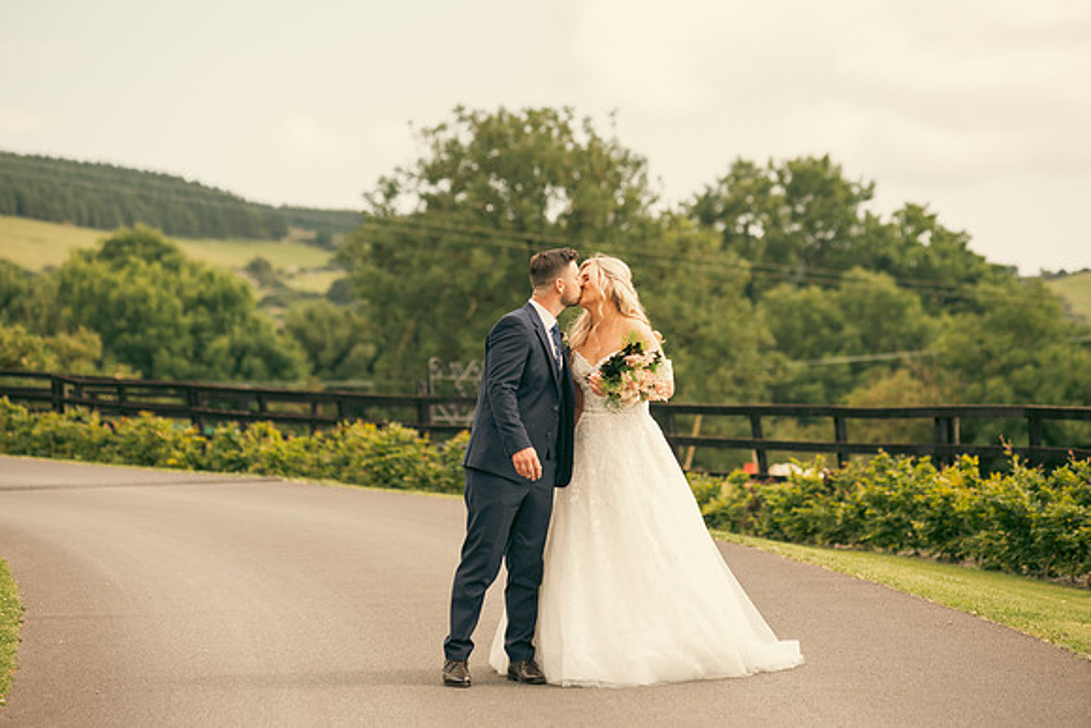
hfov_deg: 15.2
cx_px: 546
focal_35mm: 135
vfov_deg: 10.2
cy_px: 364
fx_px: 4092
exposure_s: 1/320
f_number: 3.5
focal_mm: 135
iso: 125
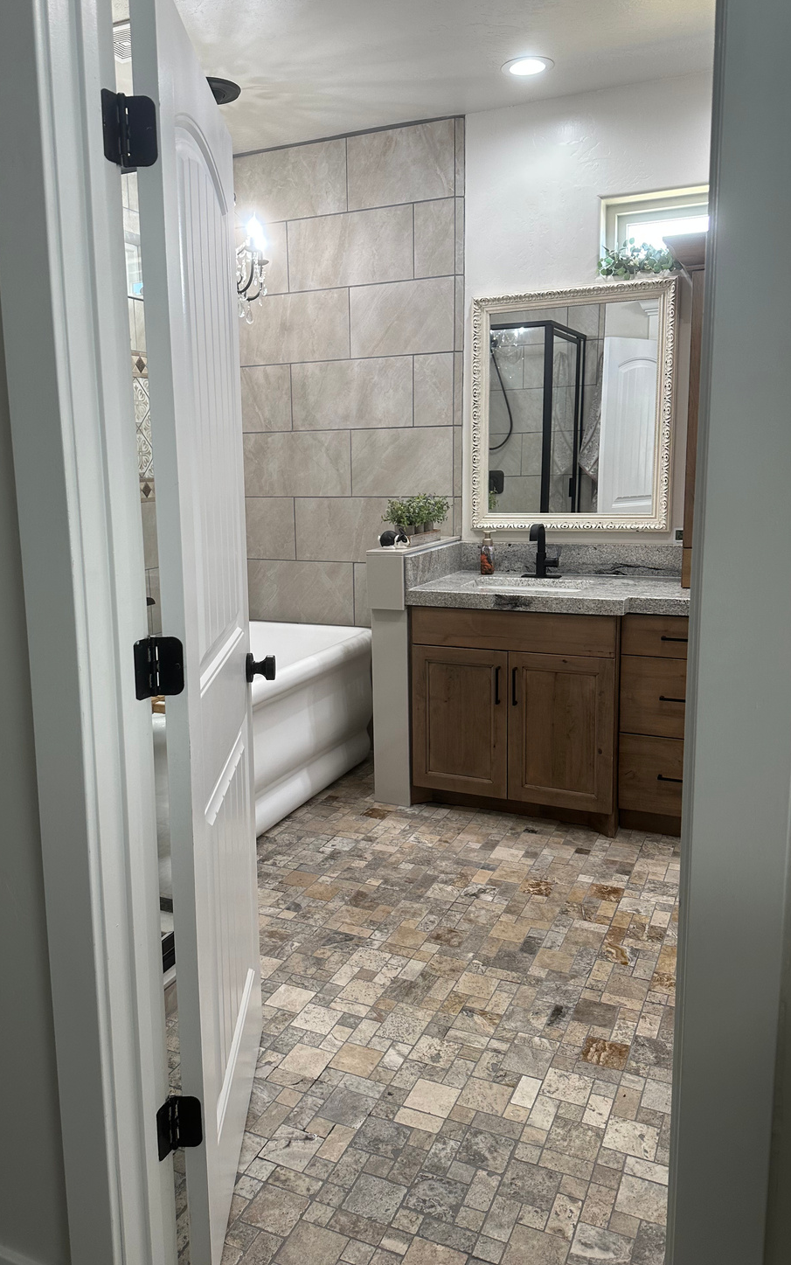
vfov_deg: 68.4
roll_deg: -0.4
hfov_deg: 45.9
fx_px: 931
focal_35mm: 27
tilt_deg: -8.0
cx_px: 339
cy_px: 606
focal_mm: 6.86
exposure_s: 1/120
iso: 125
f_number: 1.78
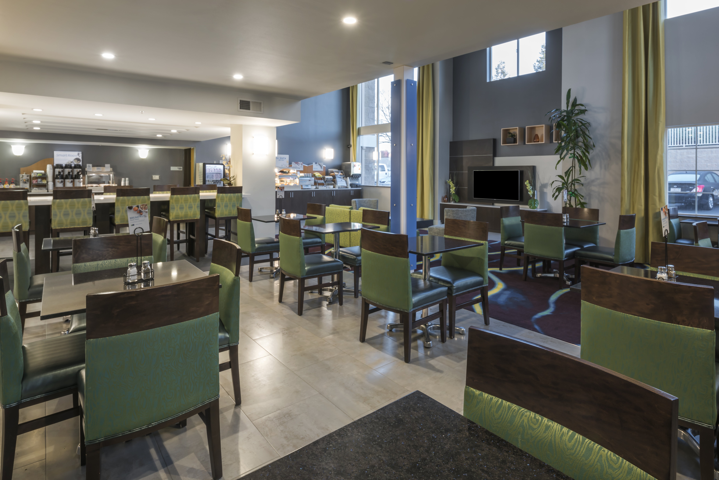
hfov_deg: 86.9
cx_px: 360
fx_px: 380
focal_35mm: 19
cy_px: 240
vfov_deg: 64.6
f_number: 14
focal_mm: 19
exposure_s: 3
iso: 100
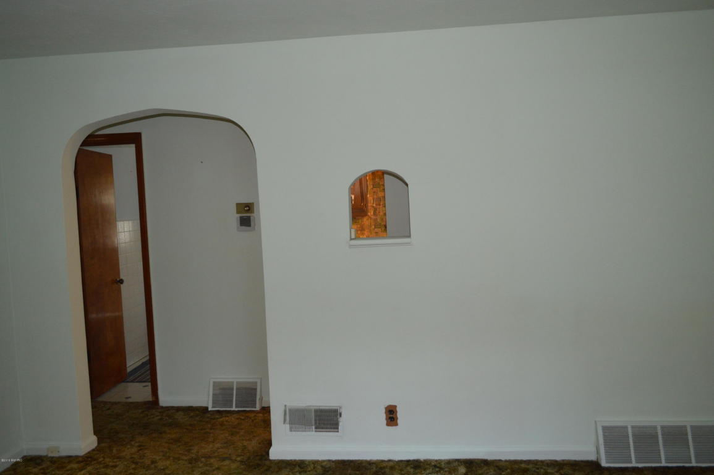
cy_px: 238
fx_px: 535
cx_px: 357
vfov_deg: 47.9
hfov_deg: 67.4
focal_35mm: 27
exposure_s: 1/60
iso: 900
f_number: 3.5
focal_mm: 18
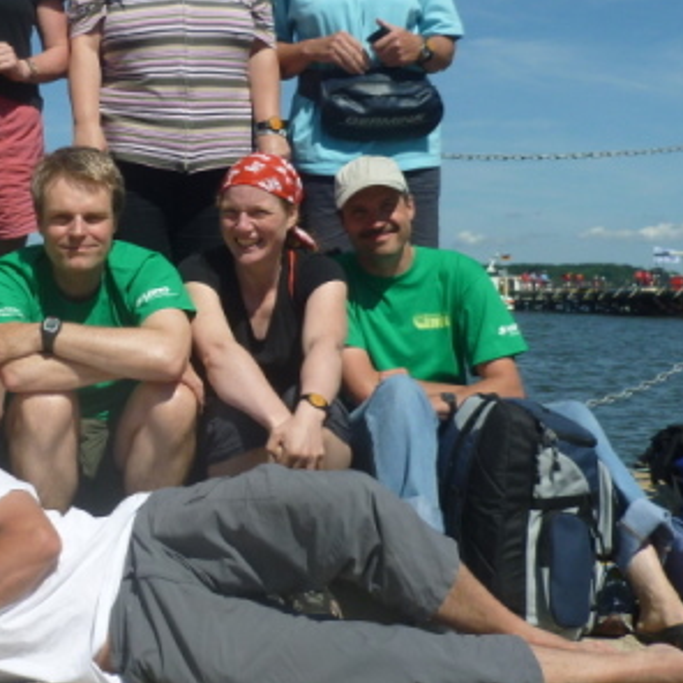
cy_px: 243
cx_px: 99
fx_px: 1116
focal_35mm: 50
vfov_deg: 33.8
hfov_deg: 32.7
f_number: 10
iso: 100
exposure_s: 1/200
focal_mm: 5
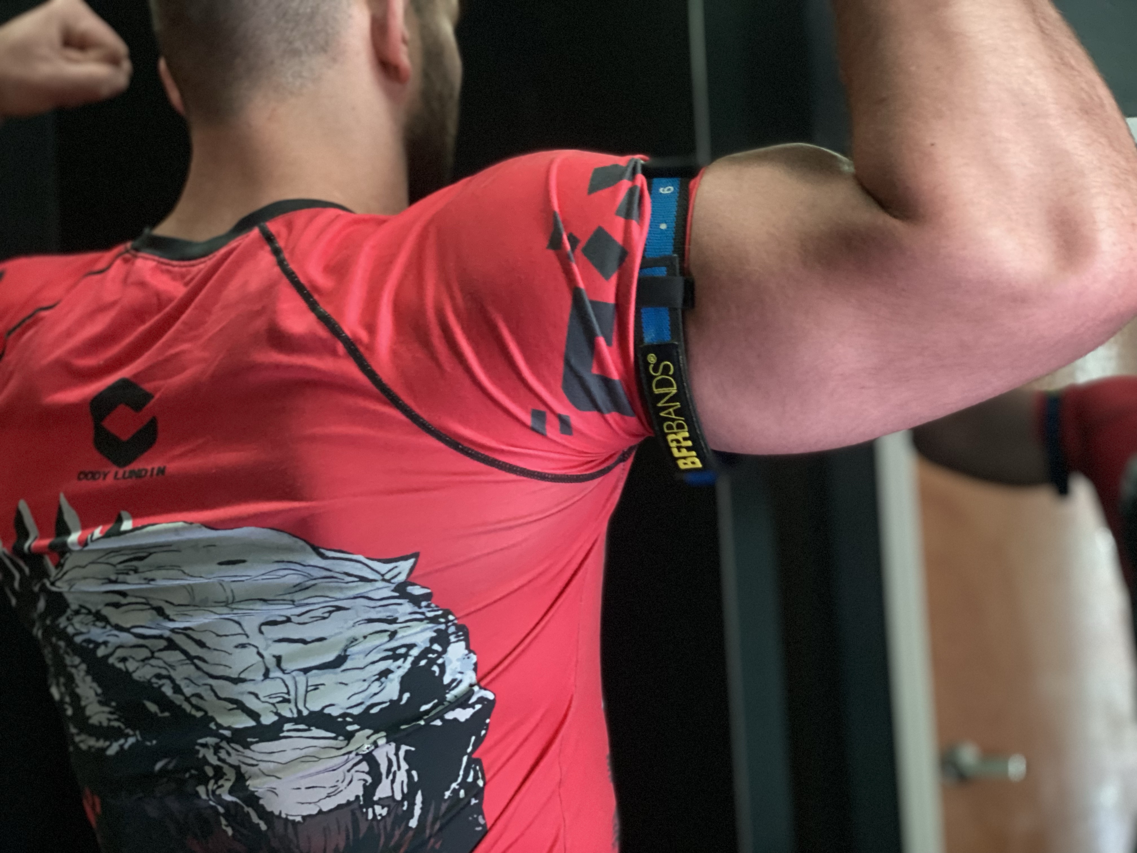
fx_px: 1708
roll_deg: +3.2
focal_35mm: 52
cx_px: 568
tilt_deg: +3.7
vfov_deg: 28.0
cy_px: 426
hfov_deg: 36.8
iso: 640
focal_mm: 6
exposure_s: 1/15
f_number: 2
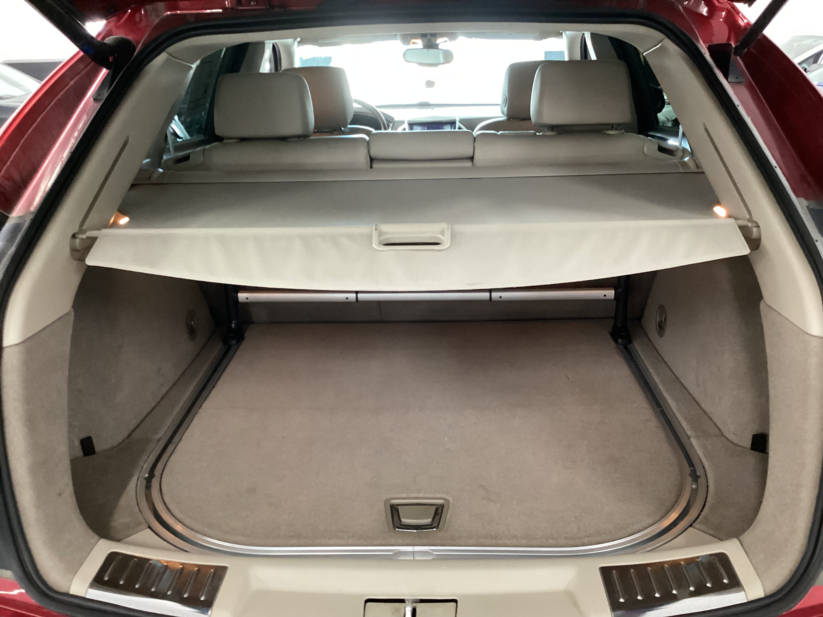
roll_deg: +1.4
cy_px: 308
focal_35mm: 31
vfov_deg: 45.4
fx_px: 737
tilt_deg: -22.8
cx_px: 412
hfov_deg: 58.4
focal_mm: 3.3
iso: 320
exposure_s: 1/25
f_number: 2.4
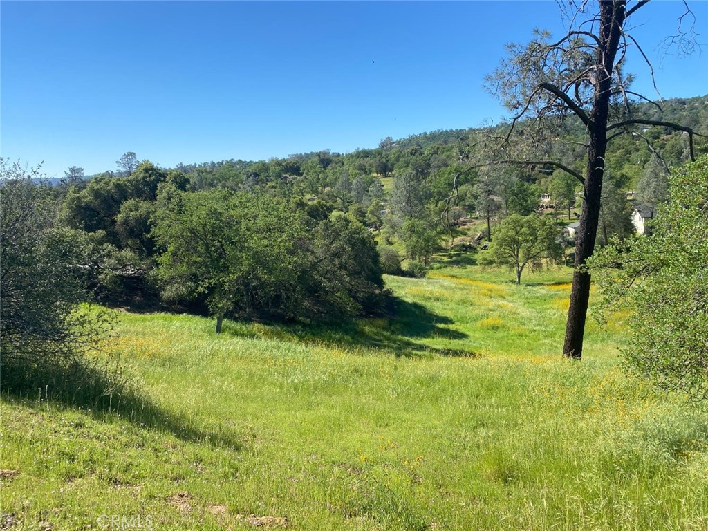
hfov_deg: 67.3
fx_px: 532
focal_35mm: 26
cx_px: 354
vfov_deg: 53.1
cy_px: 266
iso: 32
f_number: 1.8
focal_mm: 4.25
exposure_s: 1/2183
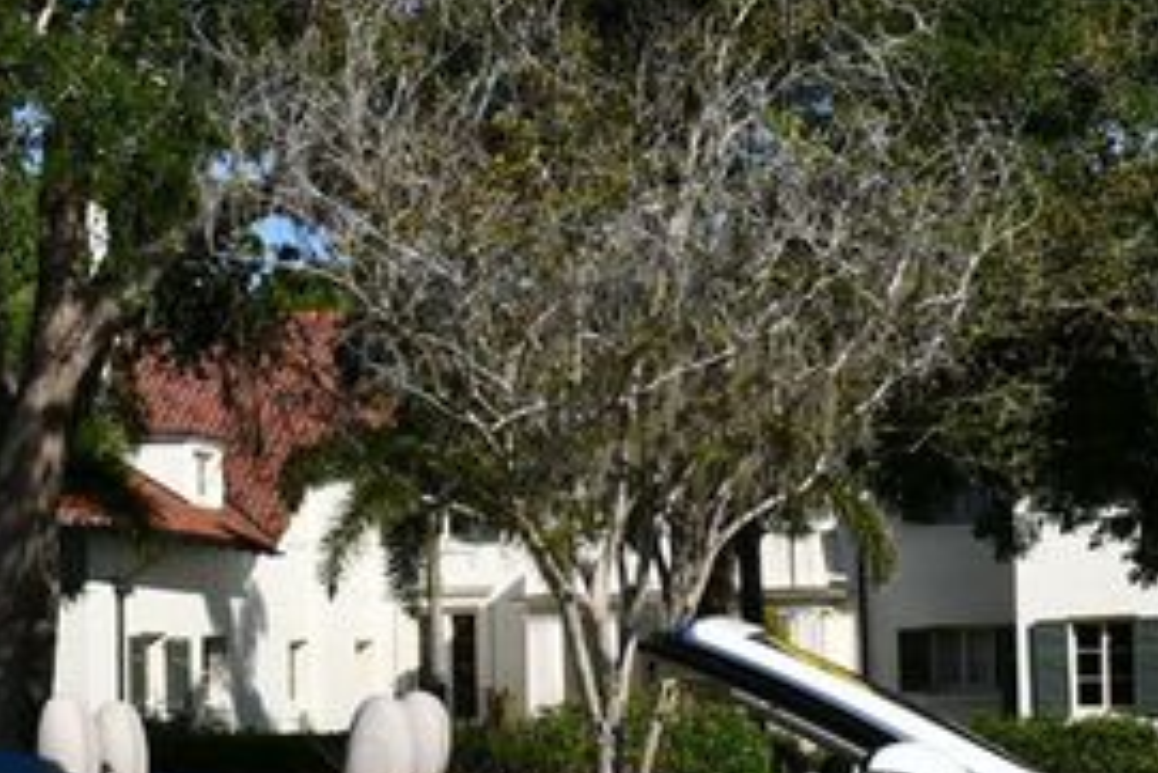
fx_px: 3347
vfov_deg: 13.1
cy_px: 624
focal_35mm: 104
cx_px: 628
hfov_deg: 19.6
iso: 100
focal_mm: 22
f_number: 9
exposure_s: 1/320
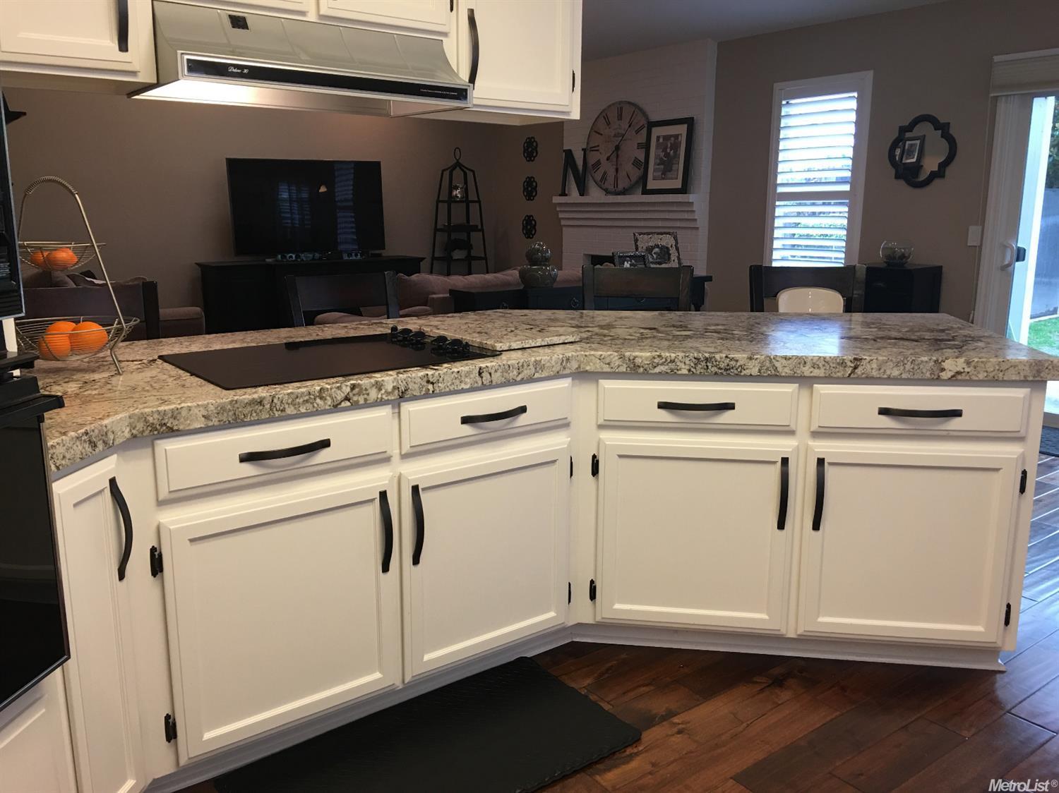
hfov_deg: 61.7
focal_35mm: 29
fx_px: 887
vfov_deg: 48.2
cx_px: 530
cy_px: 396
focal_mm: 4.15
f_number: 2.2
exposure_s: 1/15
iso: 40
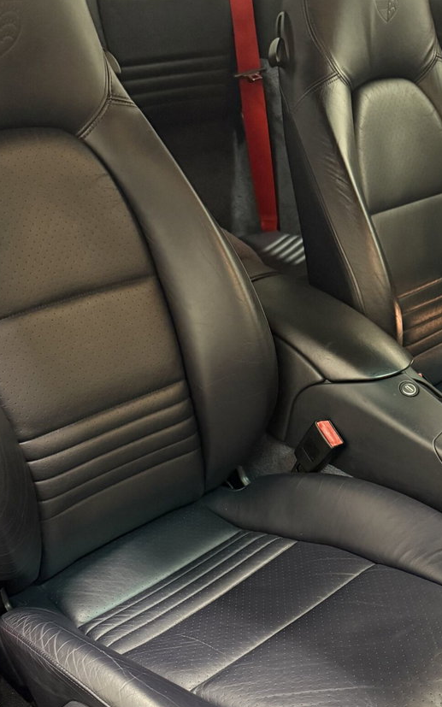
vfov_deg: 45.6
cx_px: 256
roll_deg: -5.2
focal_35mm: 42
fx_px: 809
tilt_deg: -39.4
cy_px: 526
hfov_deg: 30.5
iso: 1000
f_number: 1.78
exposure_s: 1/33
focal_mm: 6.76
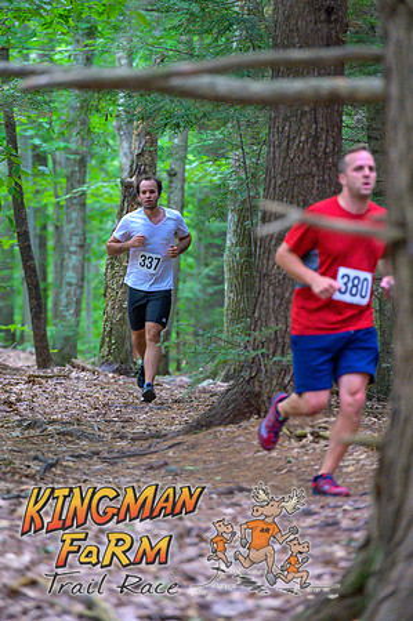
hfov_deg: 6.9
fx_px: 3449
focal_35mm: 200
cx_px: 206
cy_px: 310
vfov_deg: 10.3
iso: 8000
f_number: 4
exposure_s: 1/200
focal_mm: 200
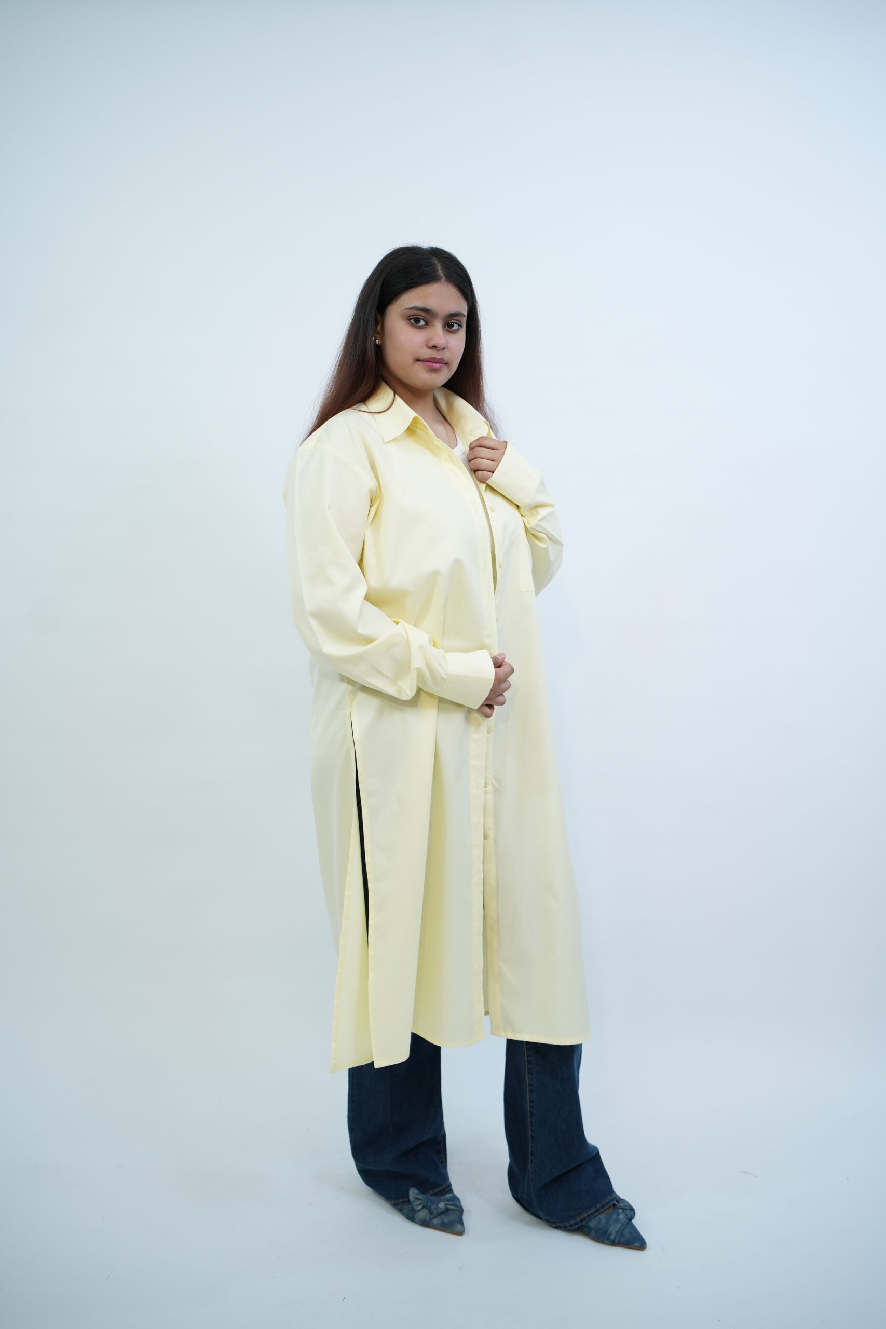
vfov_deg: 54.4
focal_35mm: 35
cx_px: 443
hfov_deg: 37.9
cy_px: 664
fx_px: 1292
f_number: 2.8
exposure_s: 1/200
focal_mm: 35
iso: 400
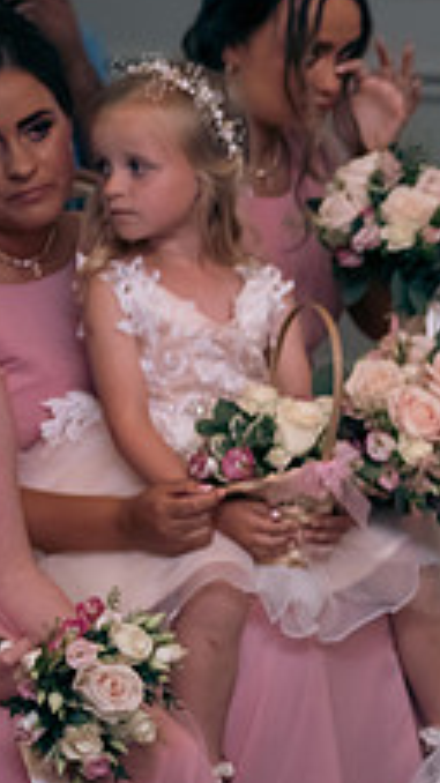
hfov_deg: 6.2
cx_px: 949
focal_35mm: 188
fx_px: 3902
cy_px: 563
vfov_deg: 11.4
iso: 640
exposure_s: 1/160
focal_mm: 70
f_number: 3.5
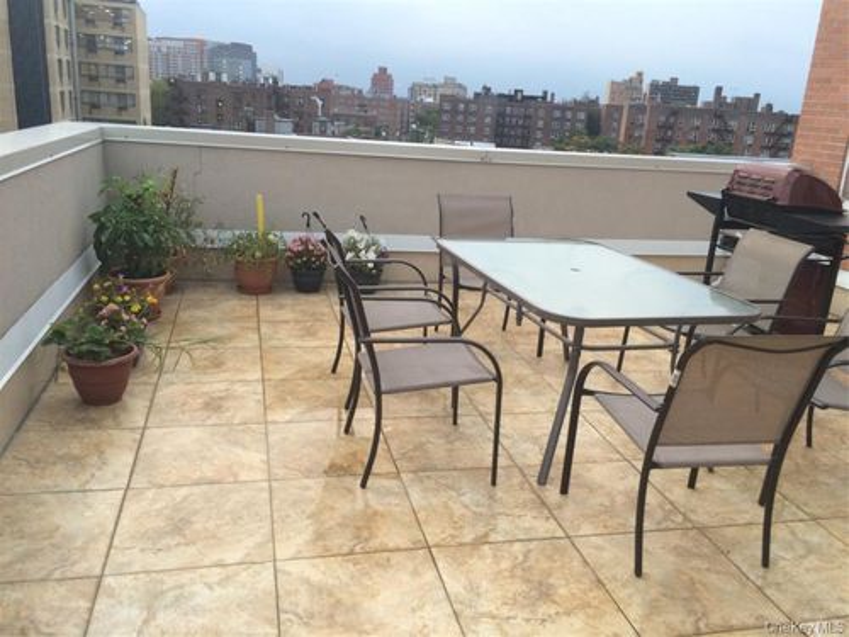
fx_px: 711
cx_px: 424
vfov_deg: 48.2
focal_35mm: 29
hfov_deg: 61.7
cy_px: 318
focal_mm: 4.15
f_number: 2.2
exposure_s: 1/120
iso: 64
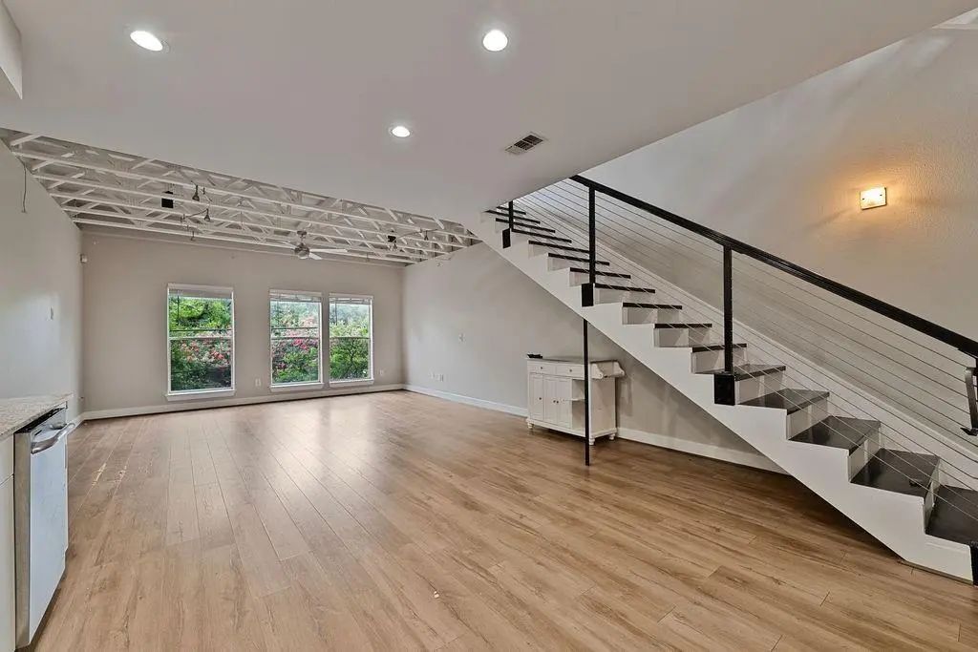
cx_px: 489
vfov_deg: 81.2
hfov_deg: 104.2
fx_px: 380
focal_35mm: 14
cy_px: 326
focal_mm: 14
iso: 400
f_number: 7.1
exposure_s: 1/2
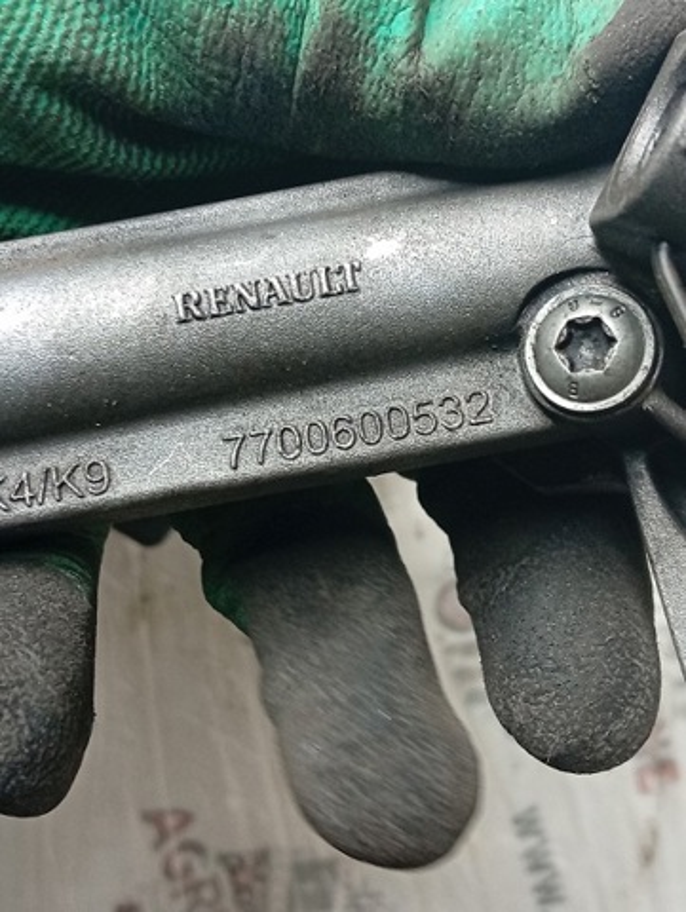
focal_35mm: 52
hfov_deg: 28.1
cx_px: 343
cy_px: 456
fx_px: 1372
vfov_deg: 36.8
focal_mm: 3.96
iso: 318
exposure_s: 1/33.3
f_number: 1.8
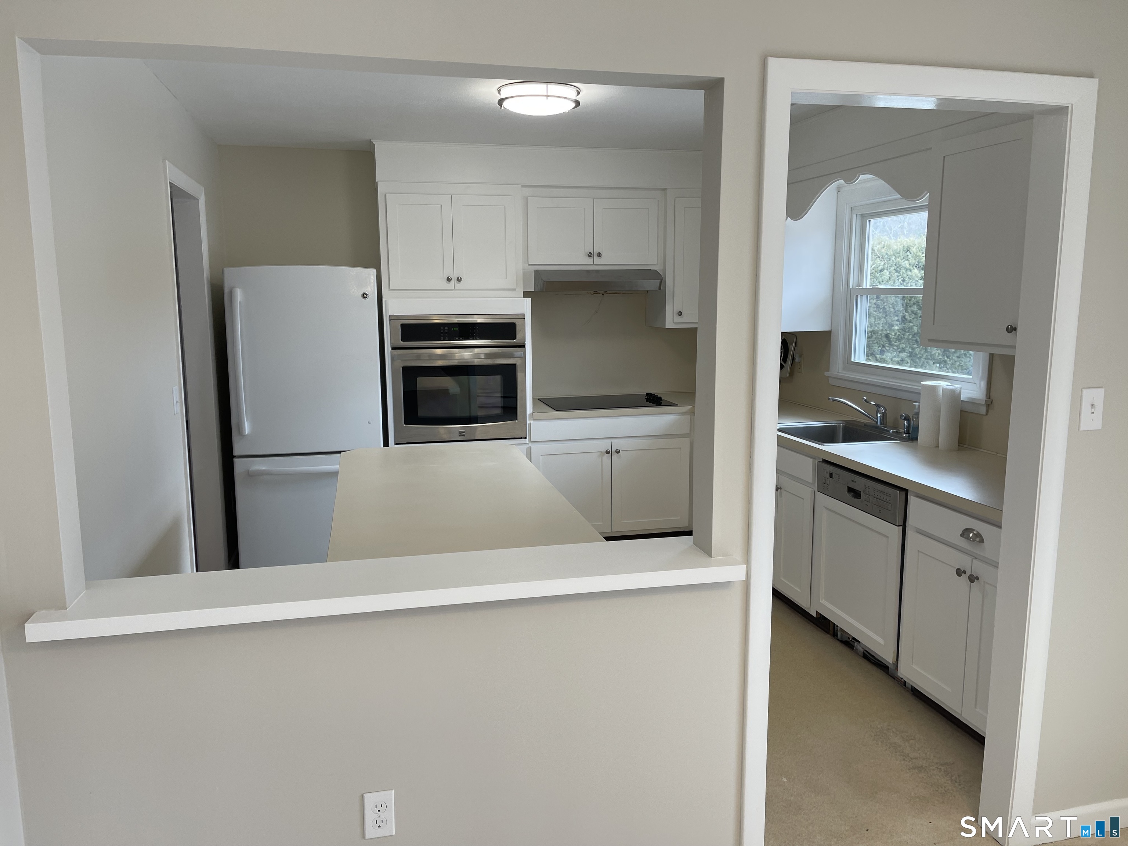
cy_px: 423
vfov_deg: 54.9
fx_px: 815
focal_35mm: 25
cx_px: 564
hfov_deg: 69.4
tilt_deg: -9.3
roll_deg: +0.1
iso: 40
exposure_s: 1/120
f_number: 1.6
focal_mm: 5.1
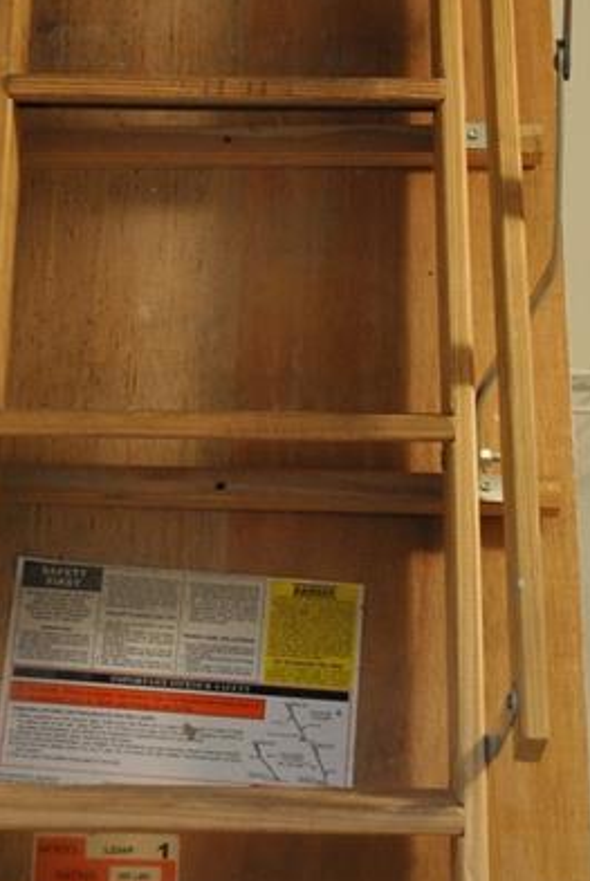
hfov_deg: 12.5
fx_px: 2697
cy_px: 386
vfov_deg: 18.6
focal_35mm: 110
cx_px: 252
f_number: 4
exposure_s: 1/30
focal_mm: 24
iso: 320
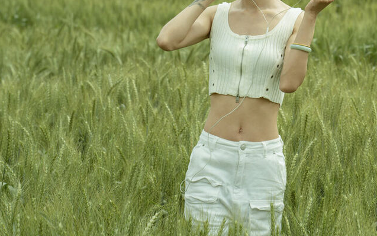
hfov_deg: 13.2
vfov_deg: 8.3
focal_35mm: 158
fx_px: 1623
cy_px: 69
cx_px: 289
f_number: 6.3
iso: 50
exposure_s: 1/160
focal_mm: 94
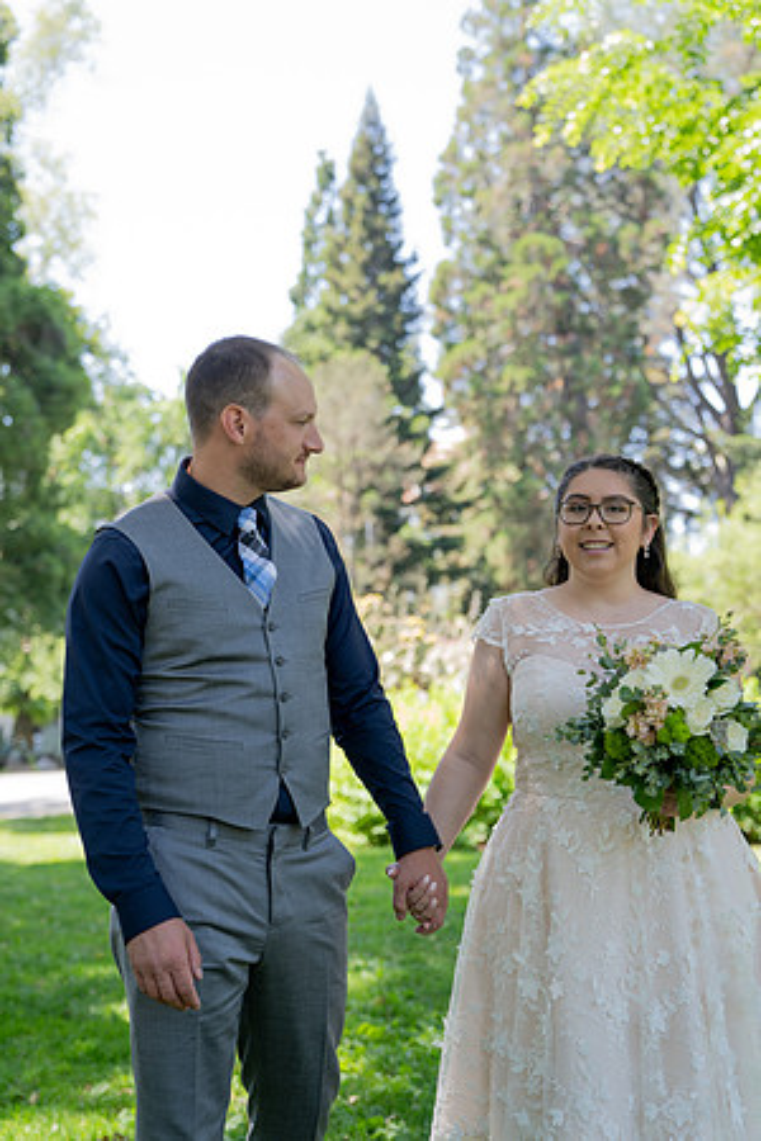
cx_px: 380
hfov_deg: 28.1
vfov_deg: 41.1
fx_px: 1522
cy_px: 570
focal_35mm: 48
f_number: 2.8
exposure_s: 1/320
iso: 250
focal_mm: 48
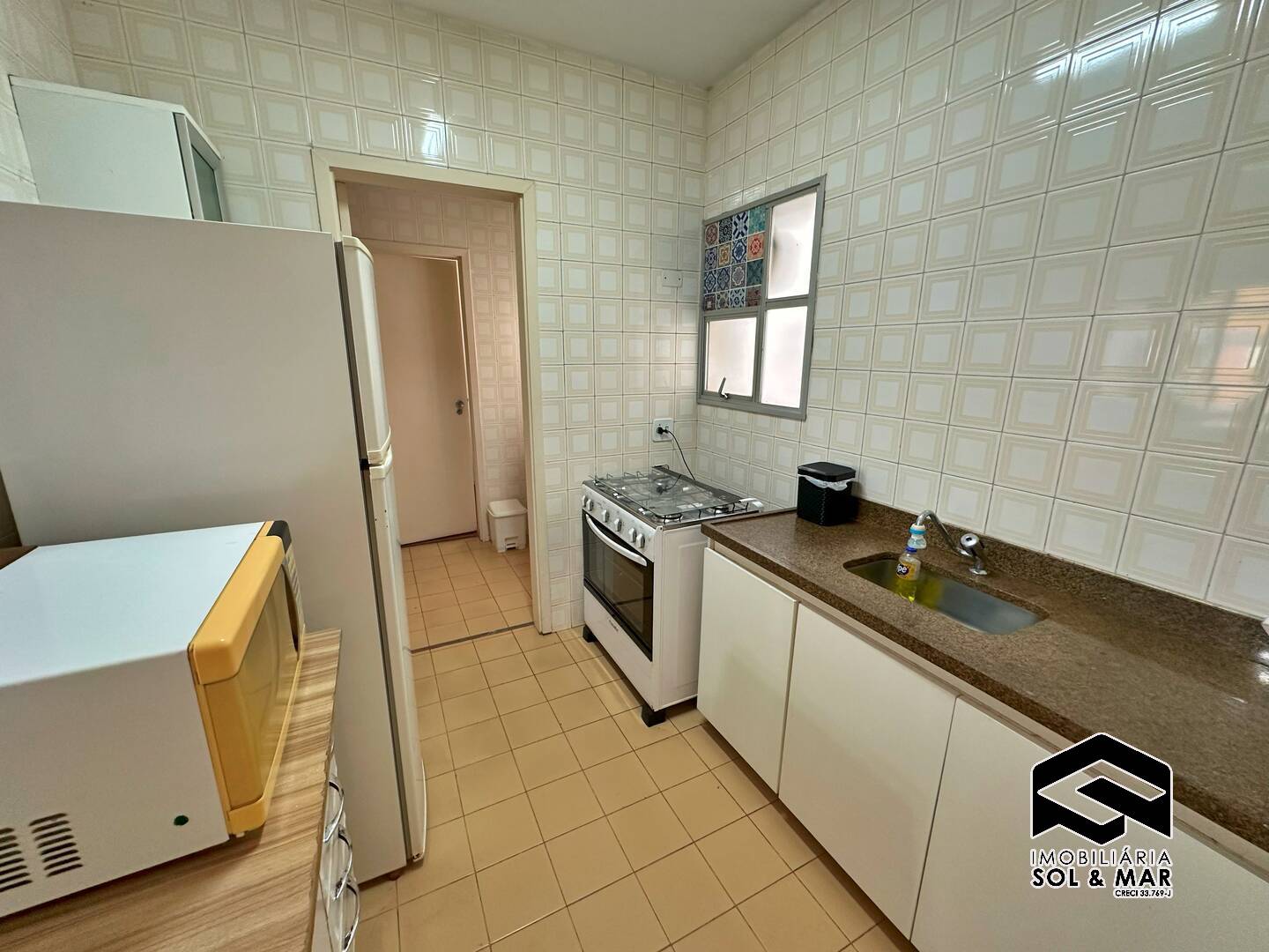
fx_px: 513
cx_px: 634
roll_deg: -0.8
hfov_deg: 102.1
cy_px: 476
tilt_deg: -13.3
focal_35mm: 14
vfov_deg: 85.7
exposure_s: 1/60
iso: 200
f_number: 2.2
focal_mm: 2.22
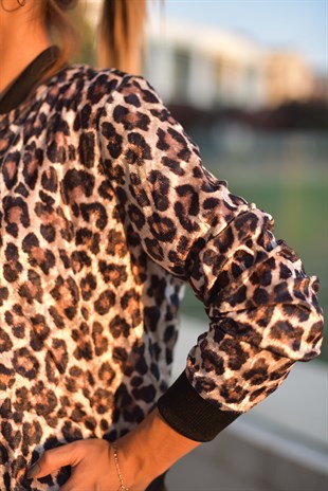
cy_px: 246
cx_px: 164
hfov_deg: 27.0
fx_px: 682
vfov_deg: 39.6
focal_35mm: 50
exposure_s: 1/800
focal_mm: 50
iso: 160
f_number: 2
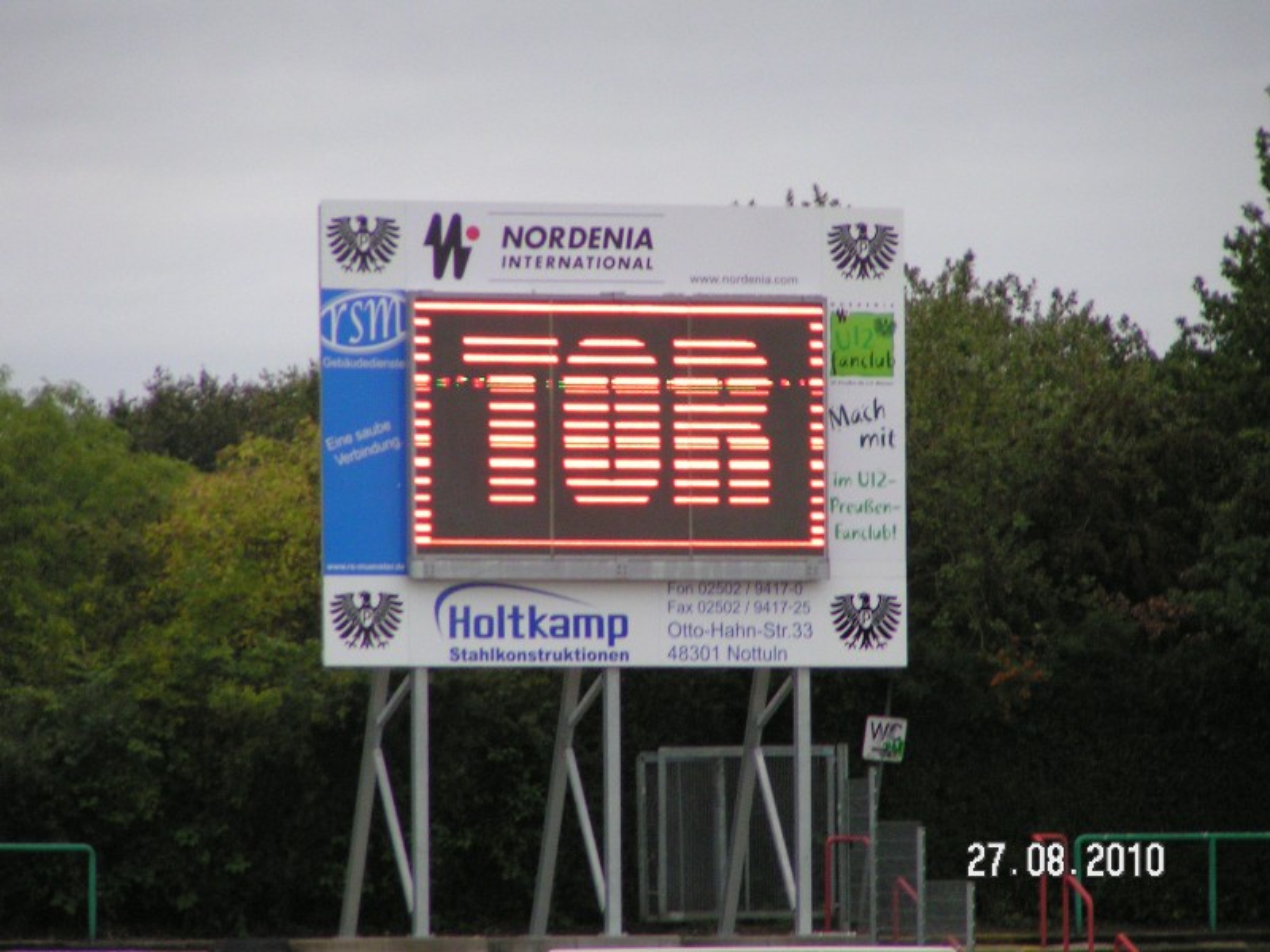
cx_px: 635
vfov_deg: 3.9
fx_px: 13942
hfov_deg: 5.2
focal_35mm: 380
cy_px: 476
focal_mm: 58
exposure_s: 1/200
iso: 200
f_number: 3.5
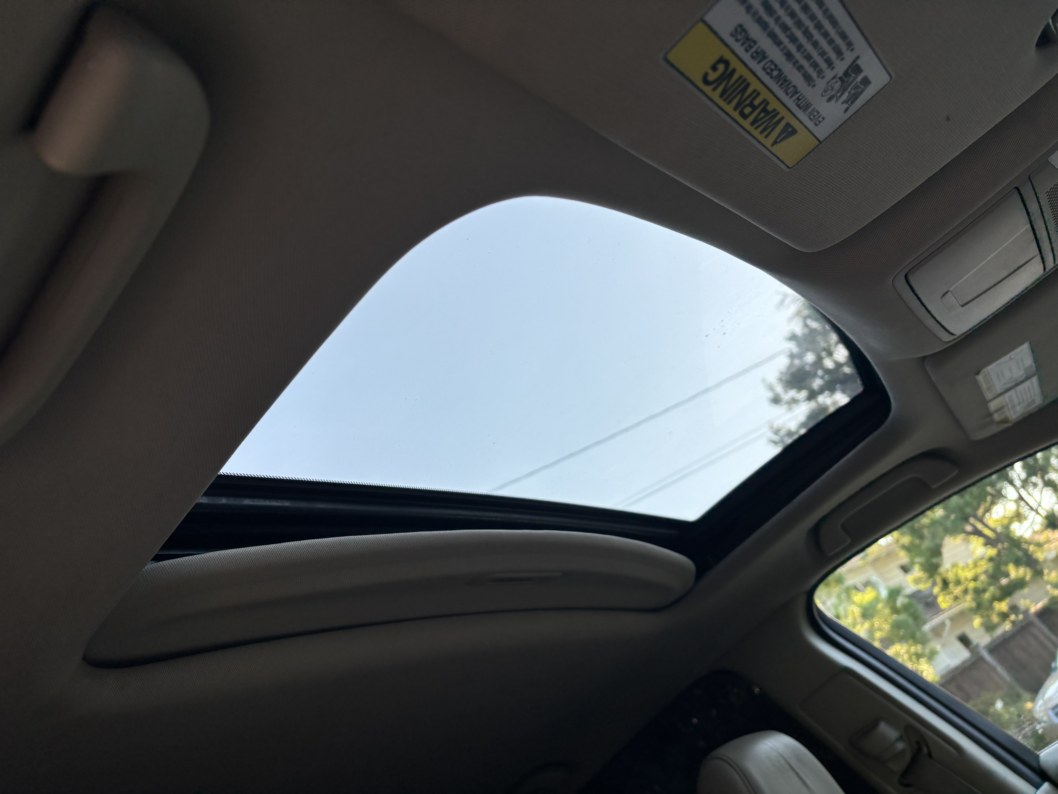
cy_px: 397
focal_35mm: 26
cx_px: 529
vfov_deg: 53.1
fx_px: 795
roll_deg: +37.1
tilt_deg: +33.1
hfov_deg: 67.3
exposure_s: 1/271
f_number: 1.6
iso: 50
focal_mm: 5.96
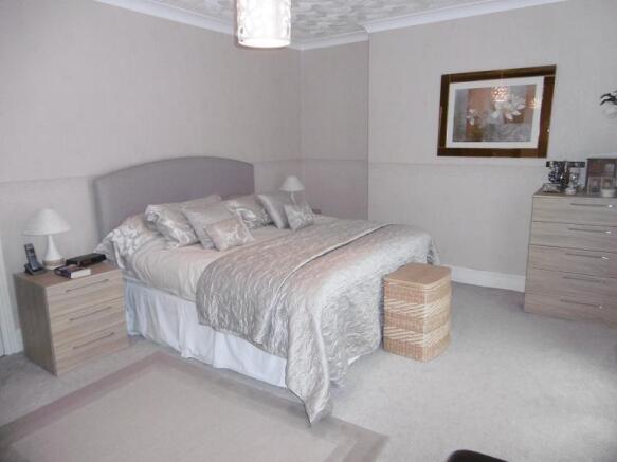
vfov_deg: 56.8
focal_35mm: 24
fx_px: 428
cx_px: 308
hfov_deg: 71.6
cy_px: 231
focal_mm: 4.3
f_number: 3.1
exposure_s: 1/60
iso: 400
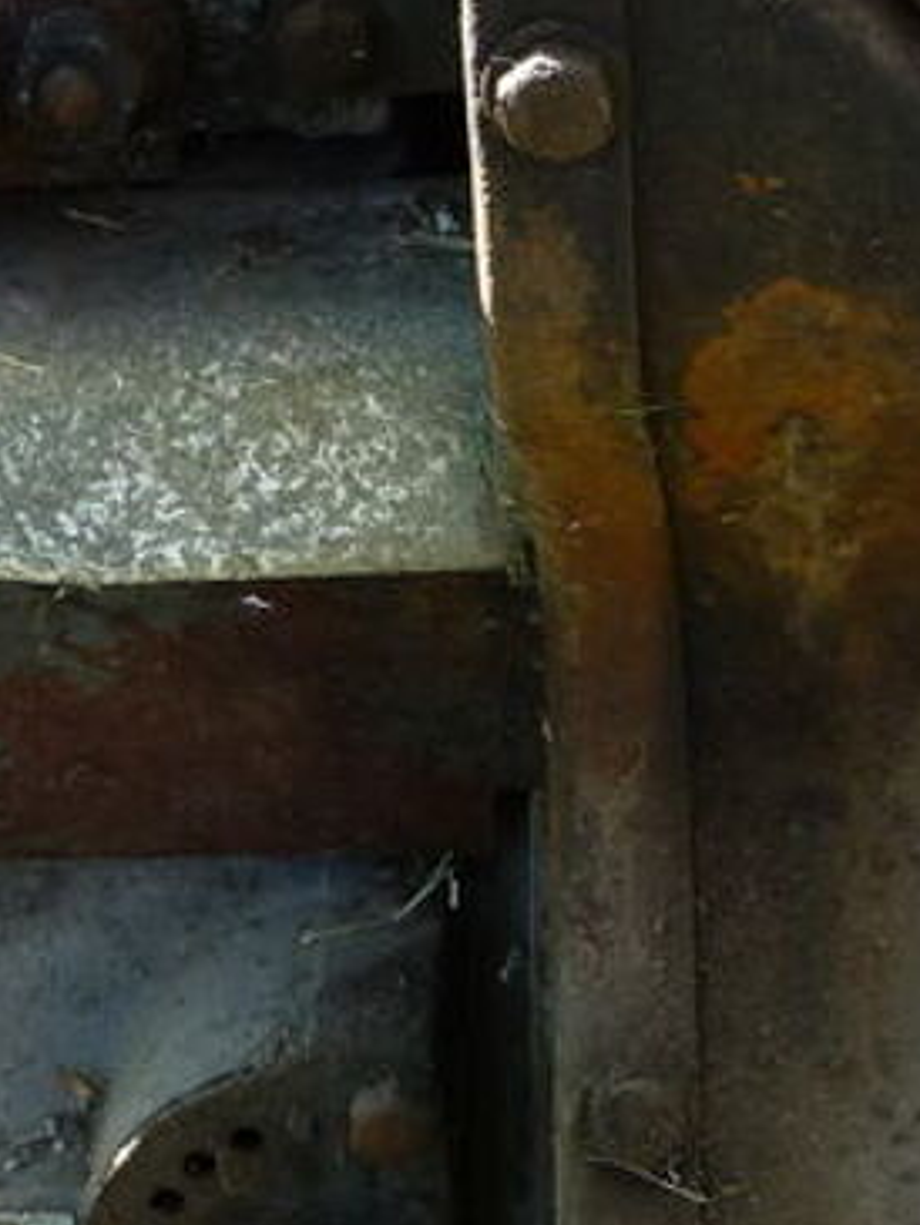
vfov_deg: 15.9
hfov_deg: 12.0
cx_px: 467
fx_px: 4392
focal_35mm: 124
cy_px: 401
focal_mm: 5.6
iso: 100
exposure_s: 1/100
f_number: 3.6
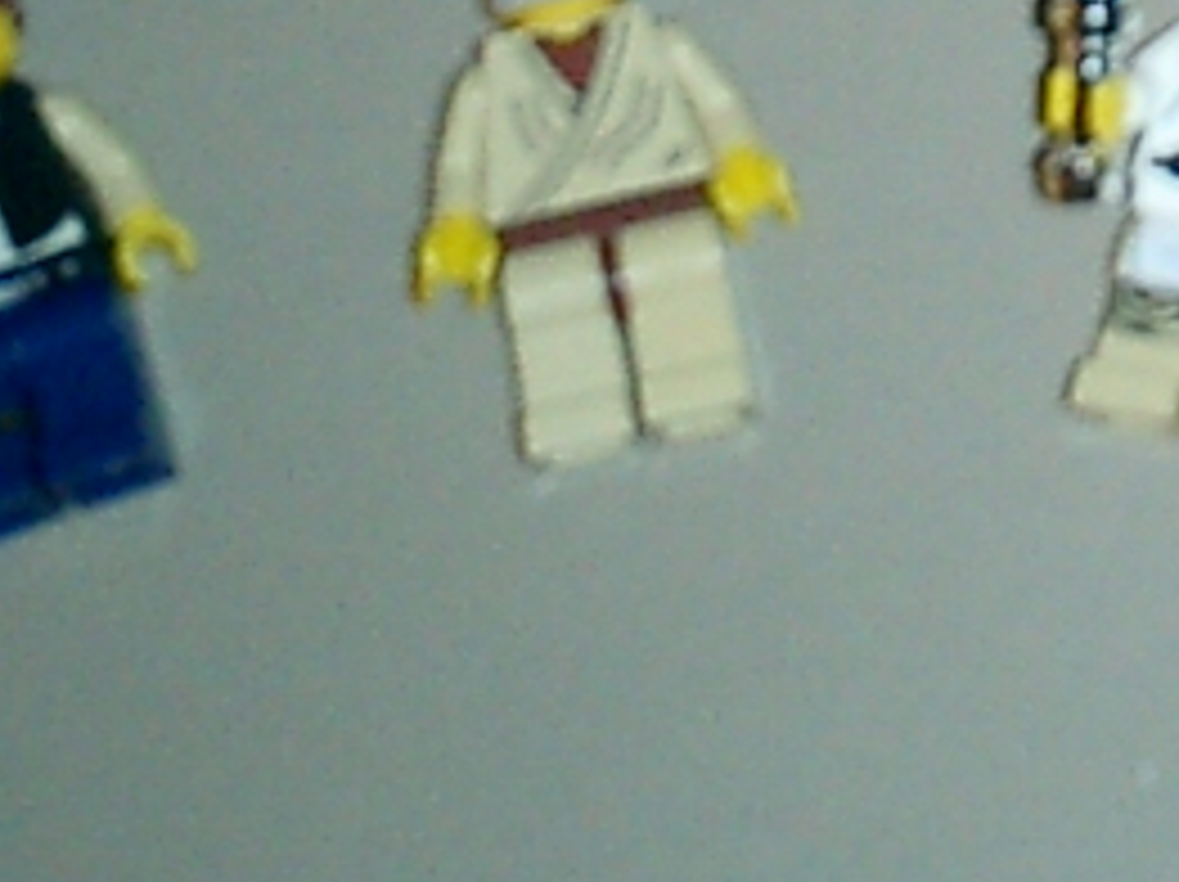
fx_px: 5989
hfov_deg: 10.8
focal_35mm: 176
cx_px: 1832
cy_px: -914
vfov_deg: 8.0
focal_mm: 7.5
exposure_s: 1/30
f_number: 3.2
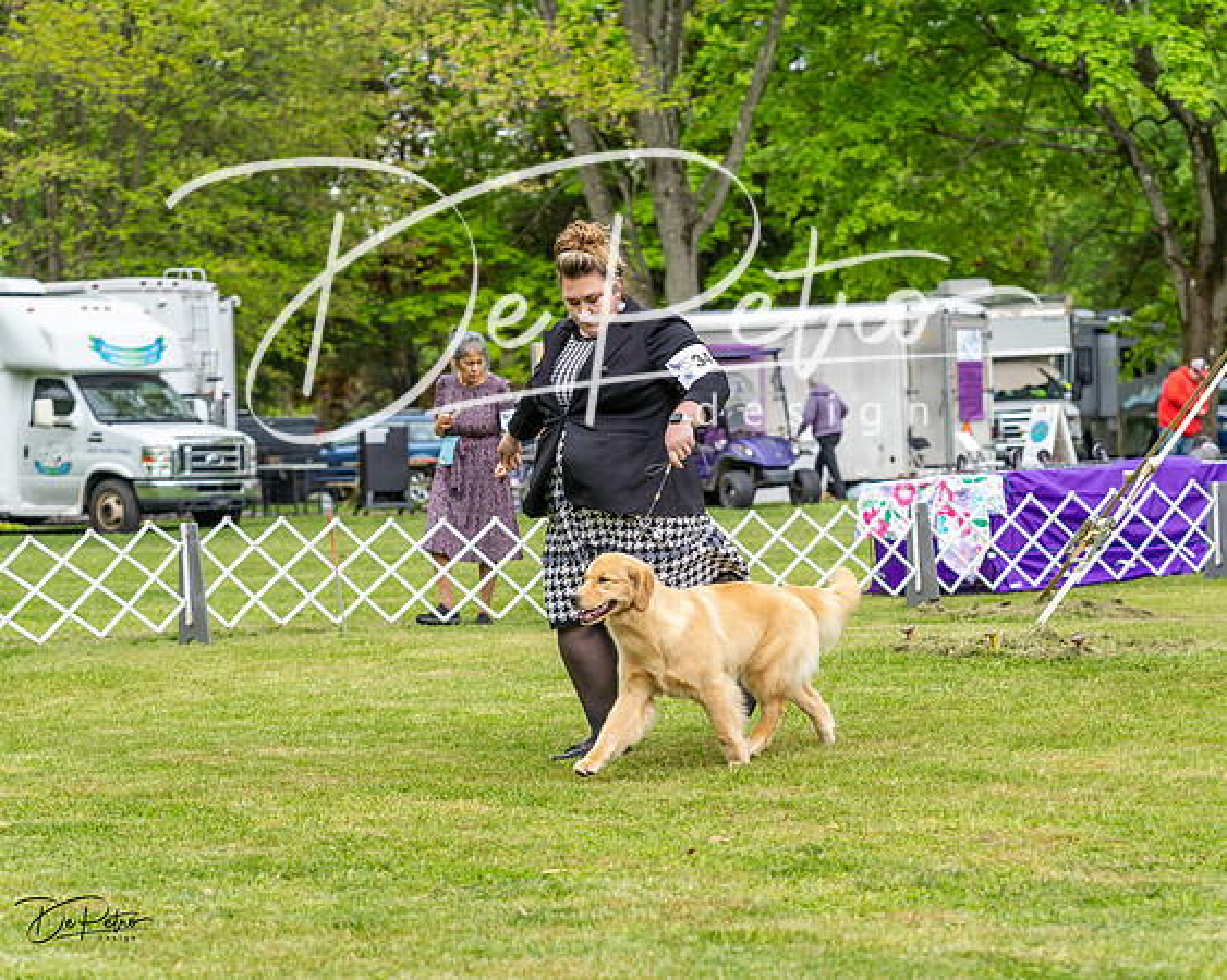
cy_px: 490
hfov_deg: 18.5
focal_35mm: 104
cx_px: 614
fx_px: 3761
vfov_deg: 14.9
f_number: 4.5
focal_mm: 92
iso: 400
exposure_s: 1/640
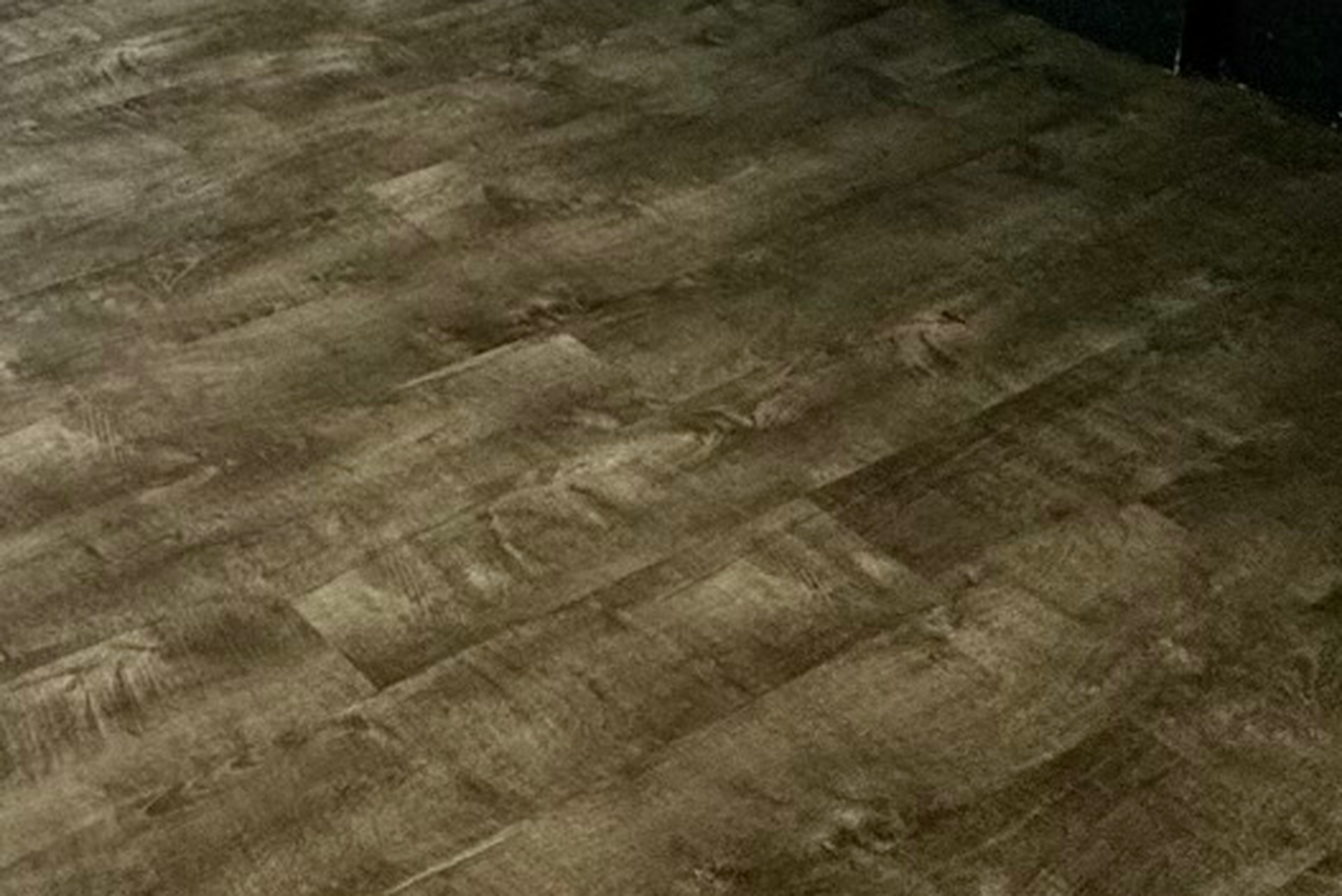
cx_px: -428
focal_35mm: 53
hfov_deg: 29.6
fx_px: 1977
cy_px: -799
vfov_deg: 18.6
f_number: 2.2
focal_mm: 2.22
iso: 80
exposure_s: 1/120
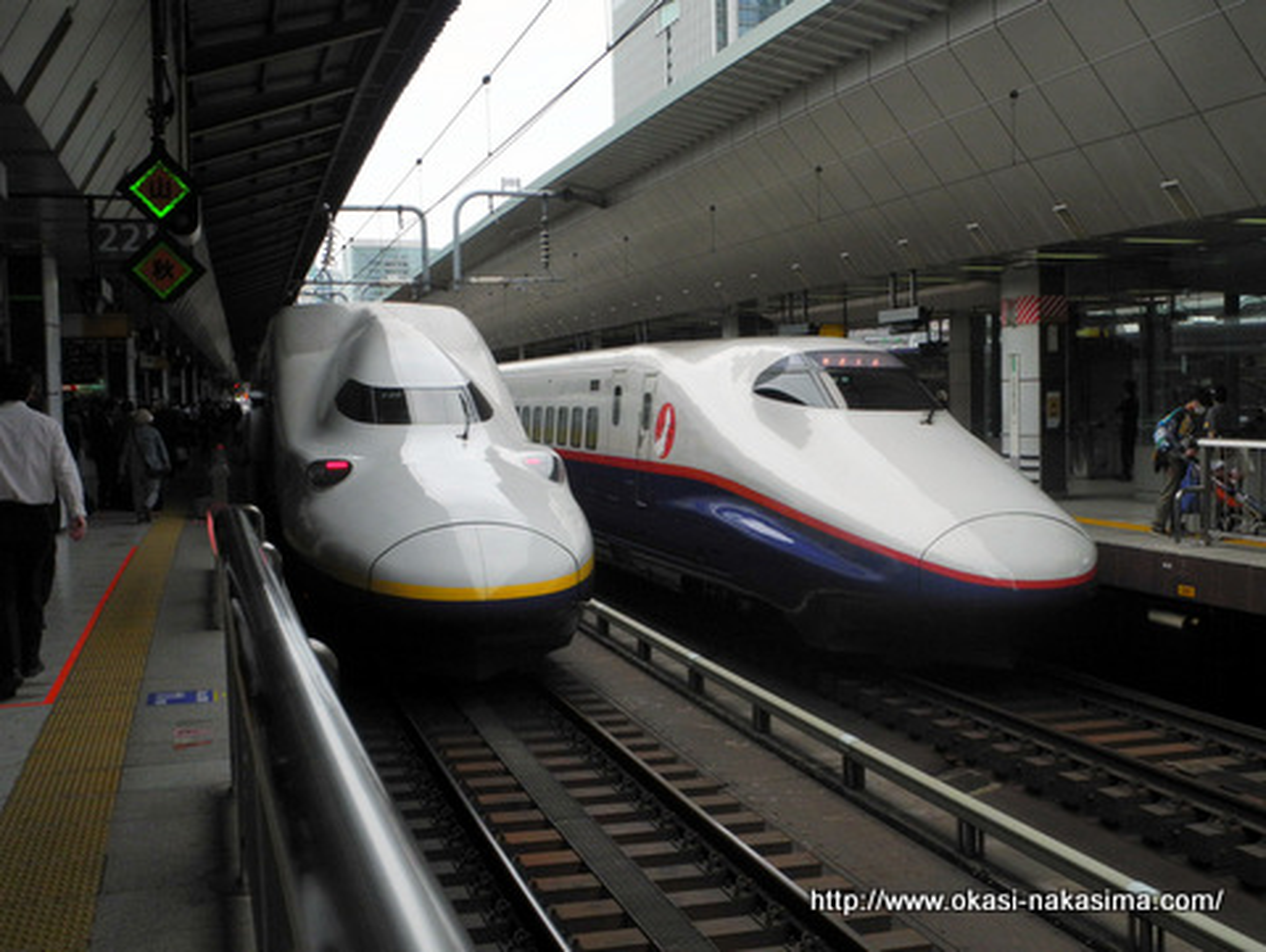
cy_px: 476
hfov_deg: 52.6
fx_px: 1281
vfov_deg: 40.8
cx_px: 633
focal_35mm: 35
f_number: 5.6
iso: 400
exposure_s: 1/1282
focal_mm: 7.4
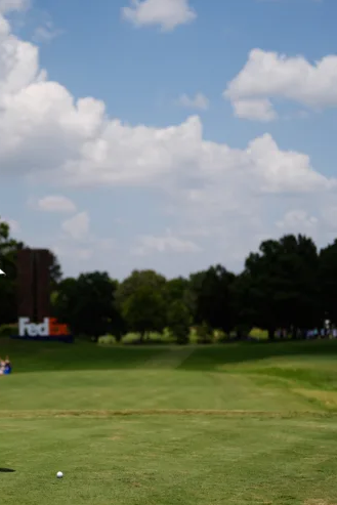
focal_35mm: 76
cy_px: 255
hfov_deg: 17.8
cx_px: 57
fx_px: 1066
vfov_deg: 26.6
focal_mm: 50
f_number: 1.6
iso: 125
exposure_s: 1/16000
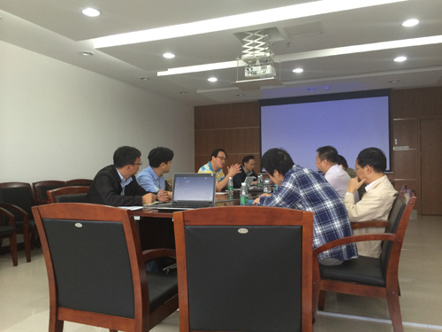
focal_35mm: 30
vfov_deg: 46.8
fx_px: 383
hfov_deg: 60.0
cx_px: 221
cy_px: 166
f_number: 2.2
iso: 64
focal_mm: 4.12
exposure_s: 1/30
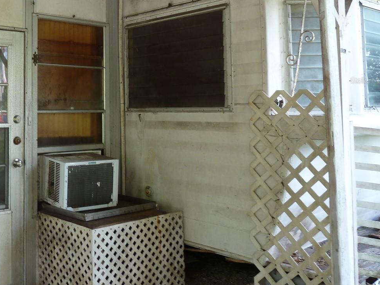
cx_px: 76
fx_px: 450
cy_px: 80
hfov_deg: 43.6
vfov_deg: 34.6
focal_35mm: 41
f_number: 3.3
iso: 80
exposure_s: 1/30
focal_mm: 4.1
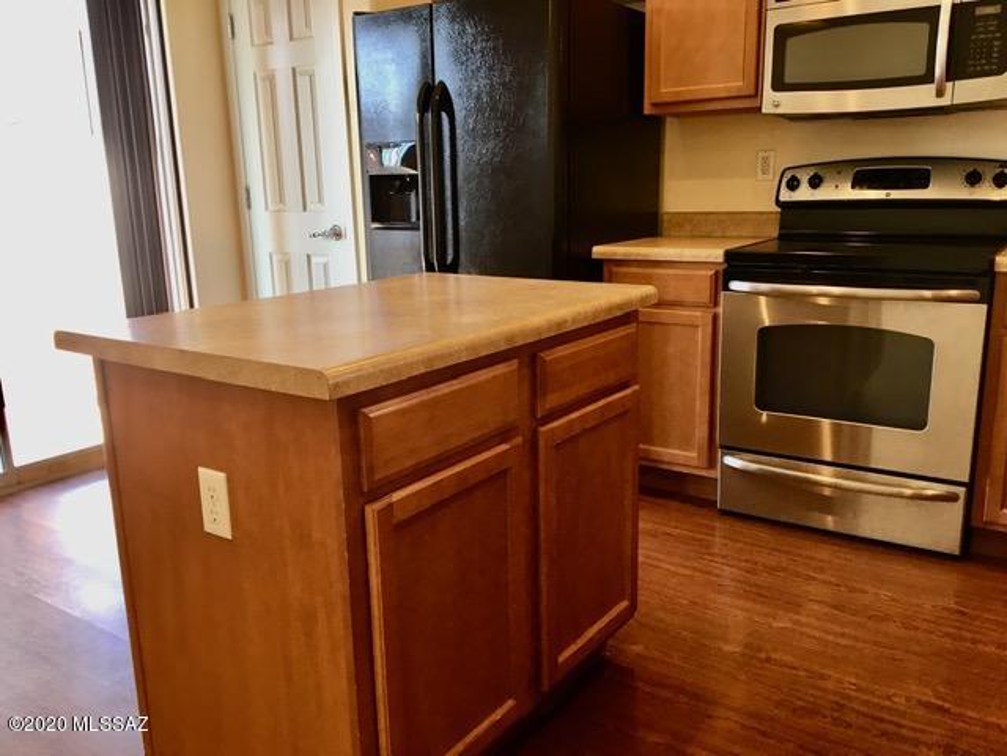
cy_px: 378
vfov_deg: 48.2
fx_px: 844
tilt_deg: -12.8
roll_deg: +1.6
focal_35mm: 29
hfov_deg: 61.7
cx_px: 504
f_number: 2.2
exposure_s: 1/33
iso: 50
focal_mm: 4.15
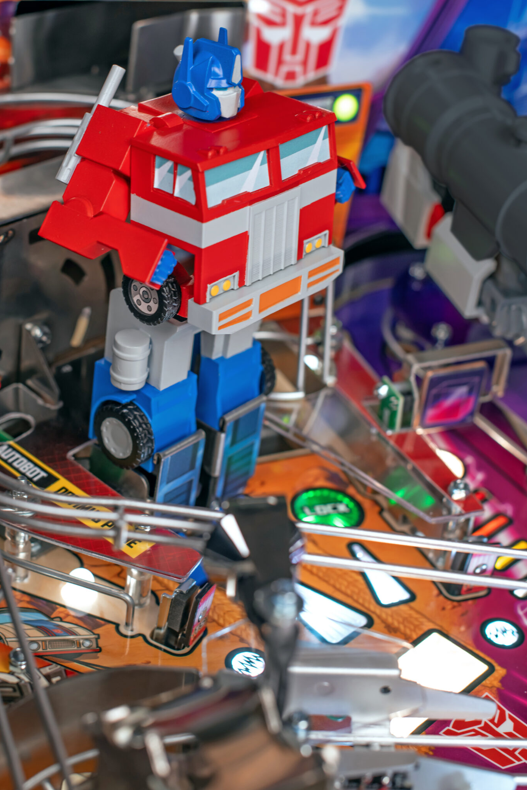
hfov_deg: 21.5
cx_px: 197
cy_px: 330
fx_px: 1383
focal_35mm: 63
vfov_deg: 31.8
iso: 320
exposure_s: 1/80
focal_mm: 50
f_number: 5
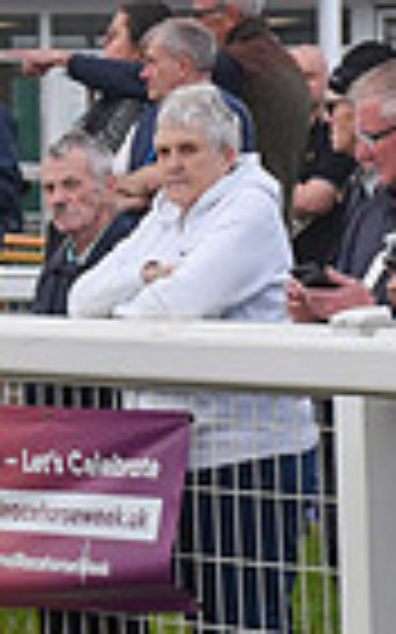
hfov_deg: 4.3
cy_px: 326
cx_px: -832
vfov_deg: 7.1
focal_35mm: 294
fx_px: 5082
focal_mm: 70
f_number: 5.6
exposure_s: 1/2000
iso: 800
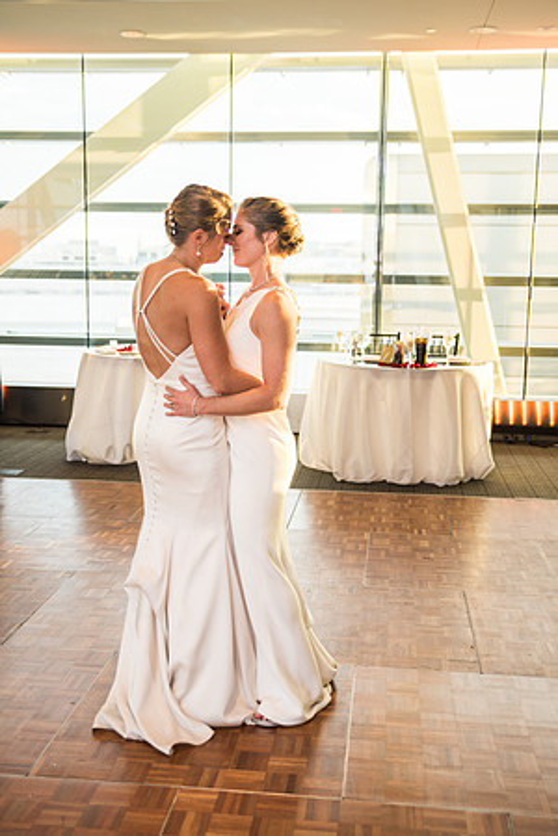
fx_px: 1023
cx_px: 279
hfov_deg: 30.5
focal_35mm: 44
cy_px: 418
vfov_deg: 44.5
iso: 400
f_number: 2.8
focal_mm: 44
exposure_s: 1/200
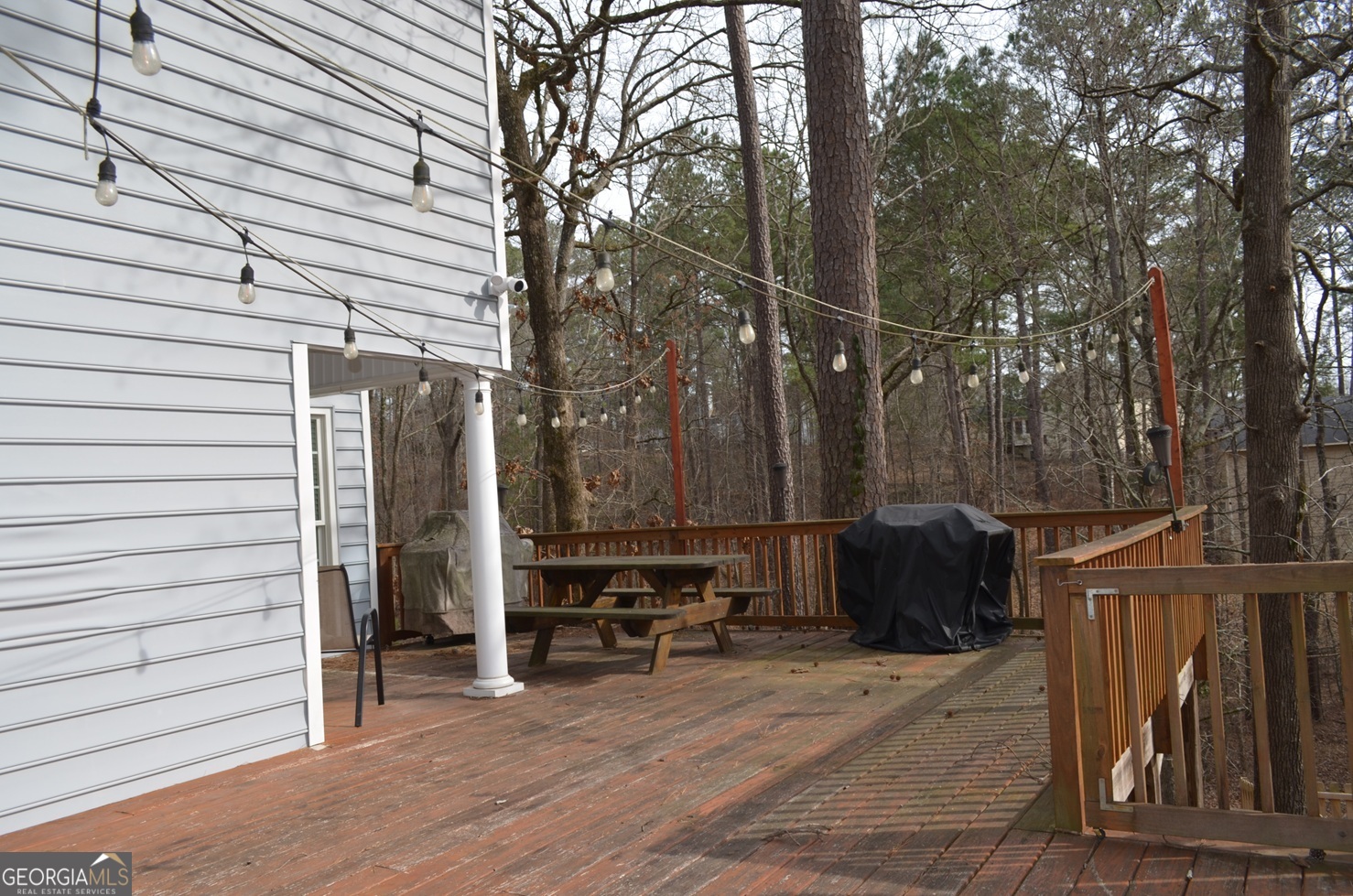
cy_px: 448
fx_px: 1013
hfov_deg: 67.5
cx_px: 676
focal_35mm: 27
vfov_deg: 47.7
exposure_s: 1/200
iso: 100
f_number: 5.6
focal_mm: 18
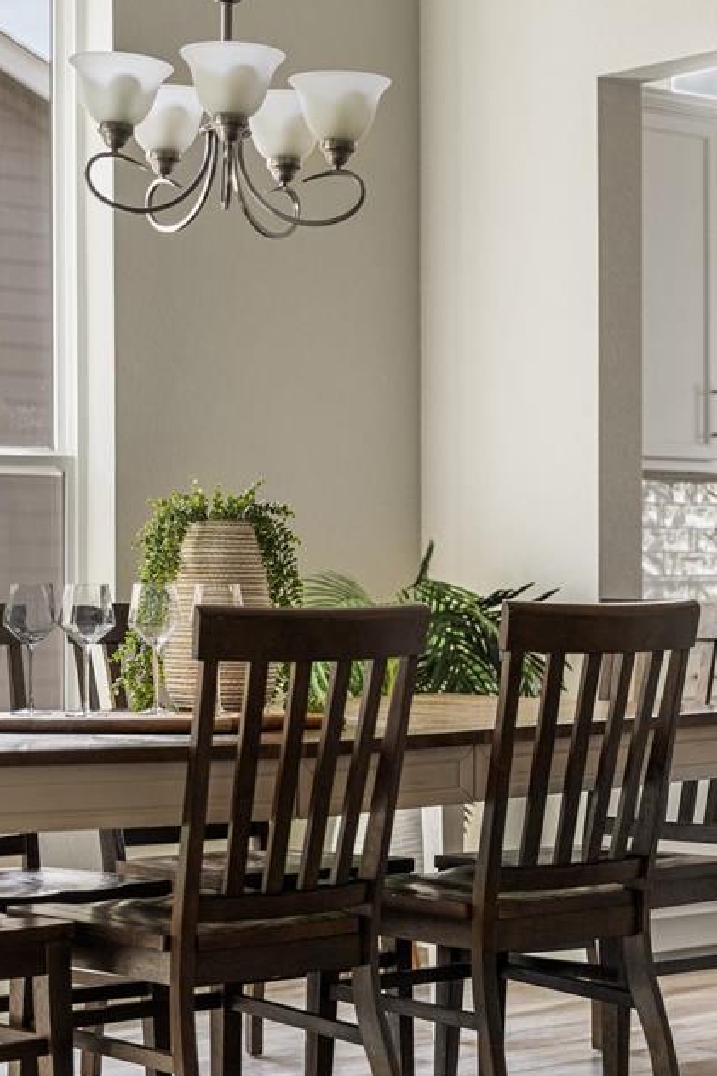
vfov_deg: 25.1
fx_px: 2421
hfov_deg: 16.8
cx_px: 336
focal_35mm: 81
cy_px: 548
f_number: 1.8
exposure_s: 1/500
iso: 500
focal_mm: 50
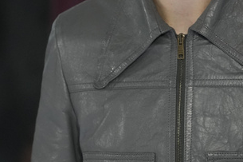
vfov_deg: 2.3
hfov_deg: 3.5
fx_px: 4027
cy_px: -93
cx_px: 56
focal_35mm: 597
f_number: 3.2
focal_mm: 178
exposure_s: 1/1000
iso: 1600
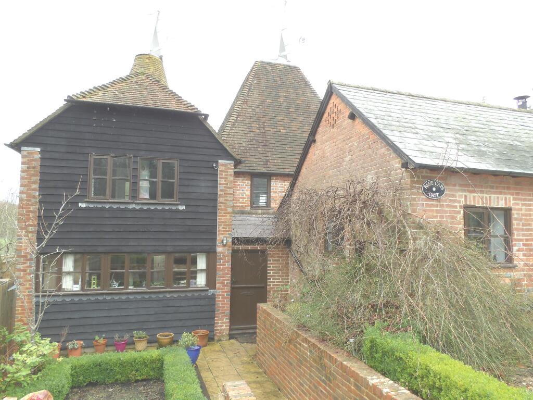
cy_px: 200
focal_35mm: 24
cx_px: 266
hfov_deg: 71.6
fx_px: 370
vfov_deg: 56.8
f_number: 4.1
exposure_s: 1/45
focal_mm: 4.3
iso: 100
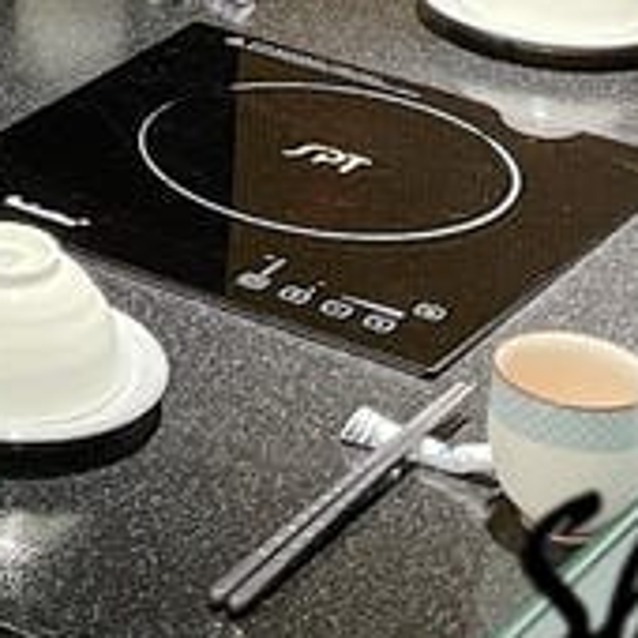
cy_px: -570
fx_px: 3378
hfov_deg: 10.2
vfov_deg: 10.1
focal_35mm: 162
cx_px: -499
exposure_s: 1/30
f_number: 1.6
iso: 640
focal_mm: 5.1
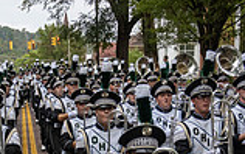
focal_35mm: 90
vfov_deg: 13.6
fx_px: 601
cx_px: 28
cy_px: 234
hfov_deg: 22.5
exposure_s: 1/1600
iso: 800
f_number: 4
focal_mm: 24
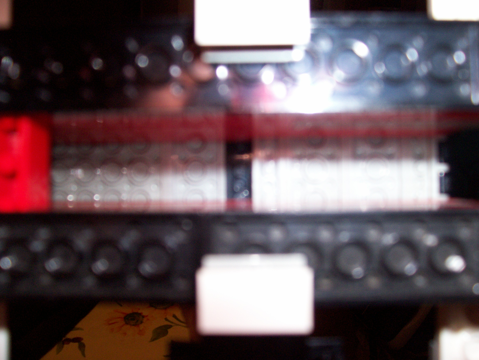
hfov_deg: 54.0
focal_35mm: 34
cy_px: 180
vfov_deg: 41.8
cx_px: 240
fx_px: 470
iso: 140
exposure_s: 1/112
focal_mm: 5.6
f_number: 2.7
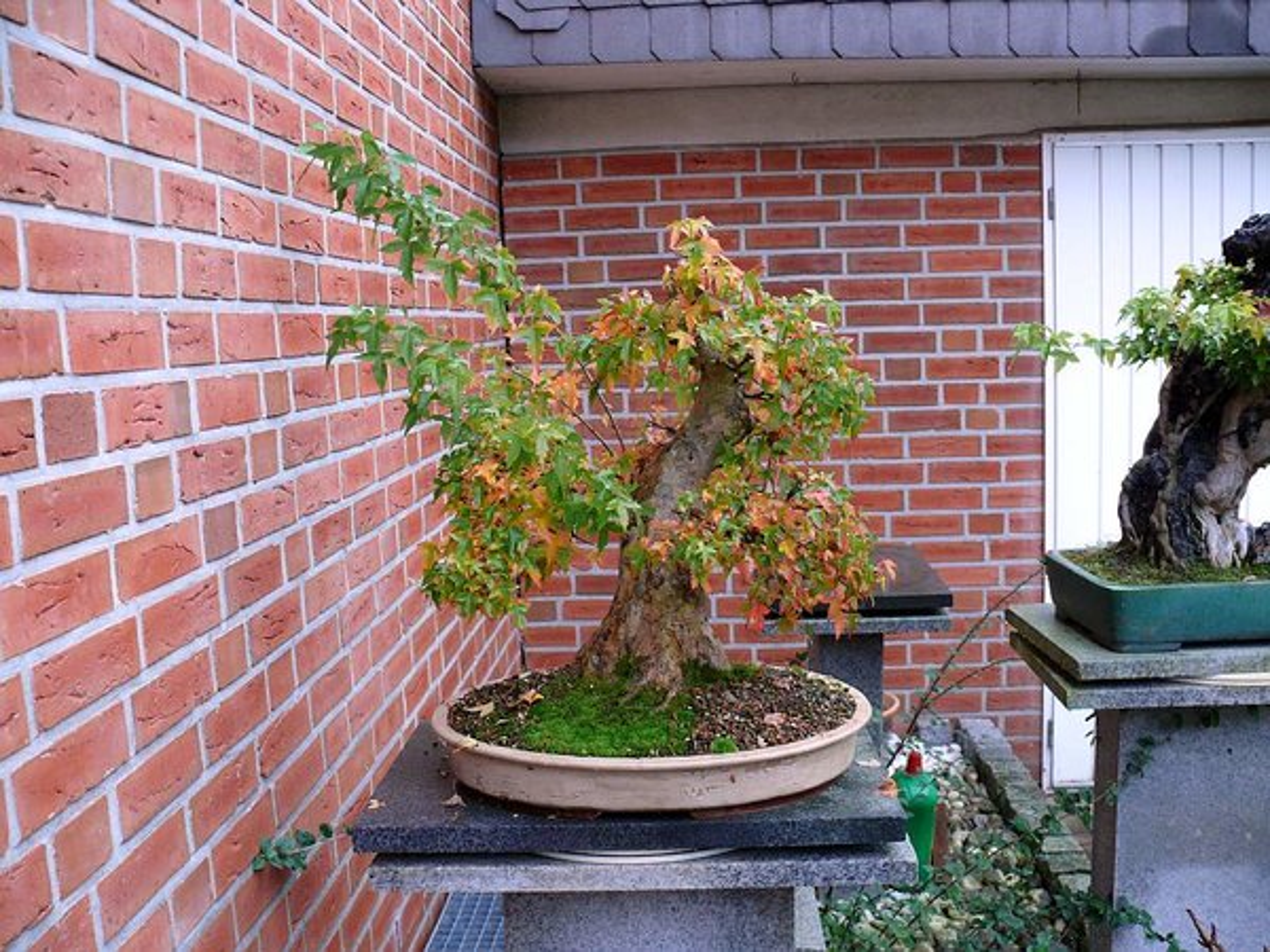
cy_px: 476
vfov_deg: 40.7
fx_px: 1284
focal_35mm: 35
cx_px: 635
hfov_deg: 52.6
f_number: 2.8
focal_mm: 7.4
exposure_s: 1/40
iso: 100
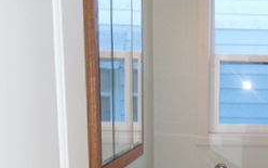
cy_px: 194
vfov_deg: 17.6
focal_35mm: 71
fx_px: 519
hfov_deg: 27.5
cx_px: 258
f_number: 3.5
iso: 200
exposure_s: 1/25
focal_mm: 4.6
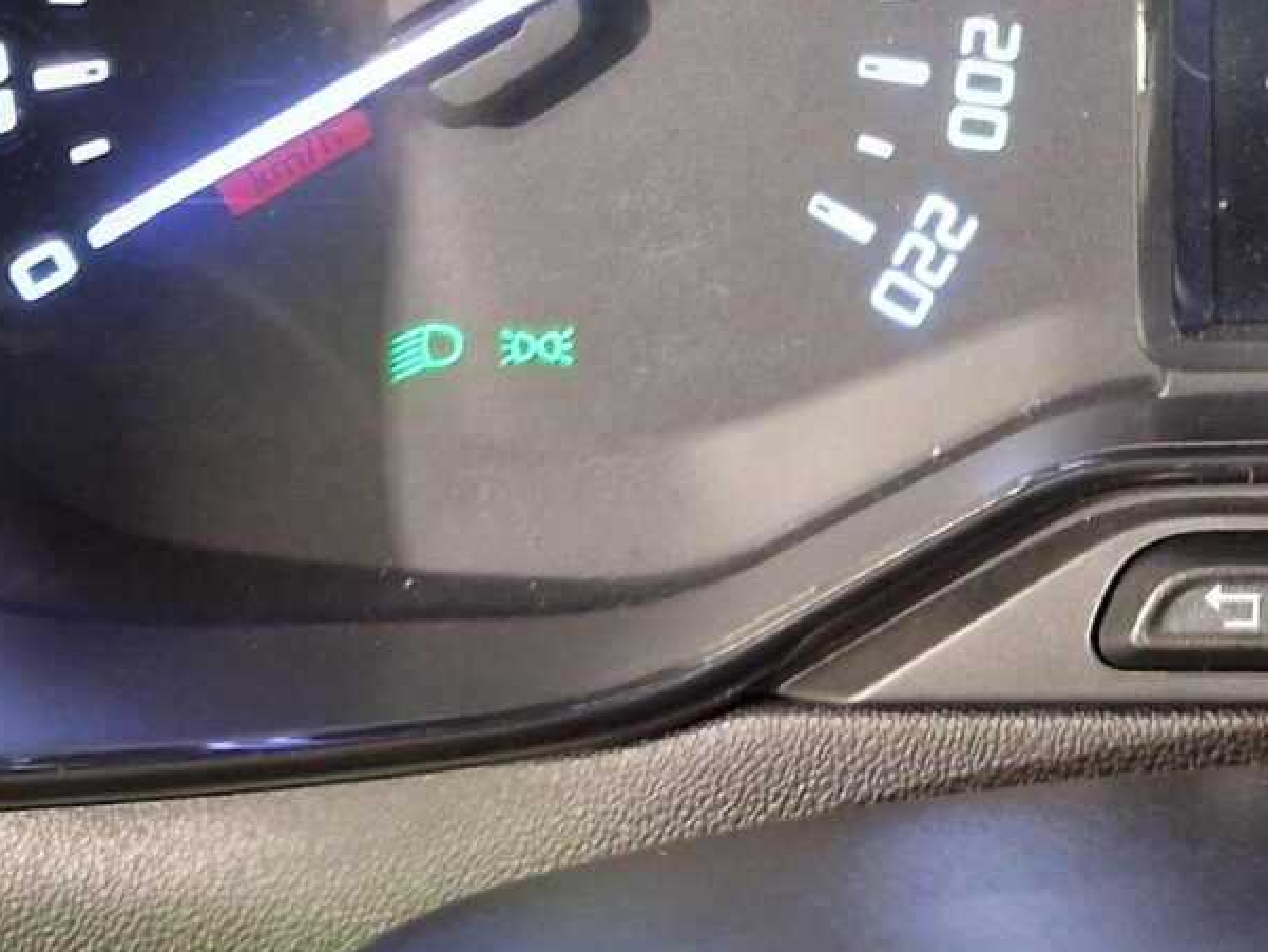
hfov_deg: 19.2
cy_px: -344
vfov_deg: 14.4
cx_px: 1405
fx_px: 3591
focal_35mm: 98
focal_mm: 6.4
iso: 500
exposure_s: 1/33
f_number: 1.8
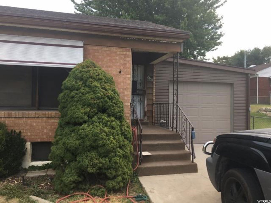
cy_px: 102
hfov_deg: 61.7
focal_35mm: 29
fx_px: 227
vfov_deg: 48.2
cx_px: 136
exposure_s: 1/601
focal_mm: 4.15
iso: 25
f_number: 2.2
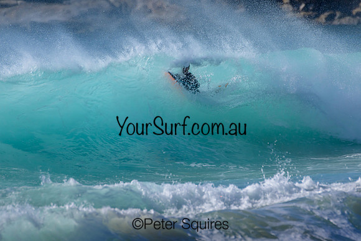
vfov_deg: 1.4
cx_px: 180
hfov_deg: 2.1
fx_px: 10030
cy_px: 120
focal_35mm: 1000
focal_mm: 1000
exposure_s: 1/2000
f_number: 11
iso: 800
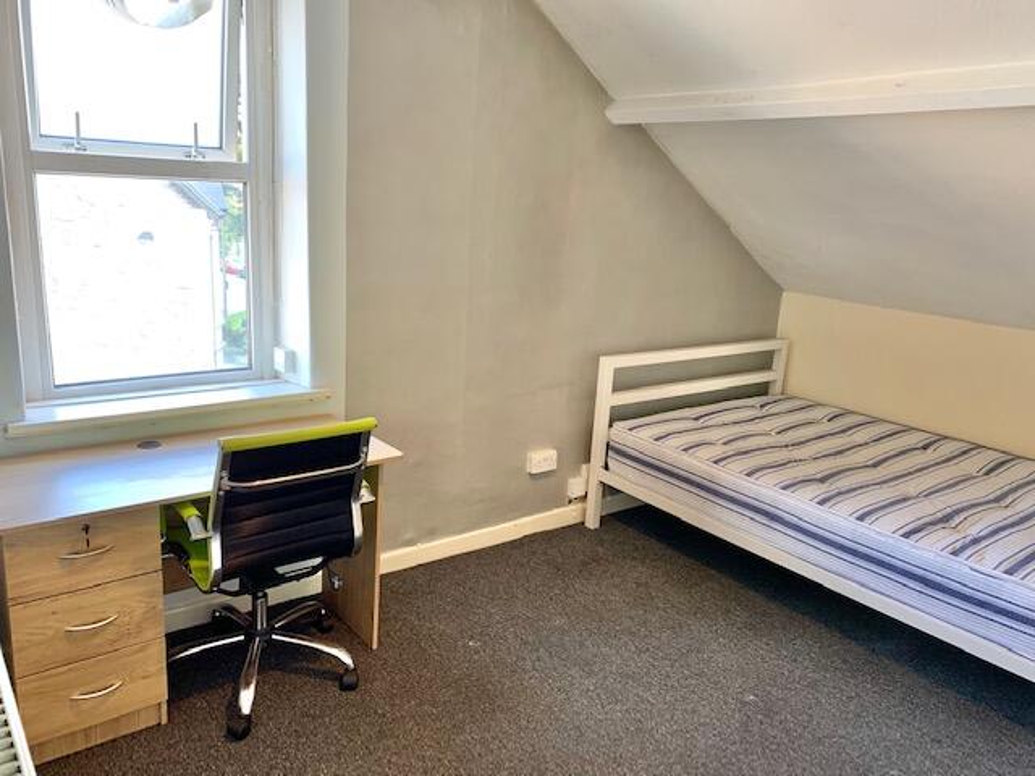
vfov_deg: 53.1
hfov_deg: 67.3
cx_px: 518
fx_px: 777
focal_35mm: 26
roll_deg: -2.4
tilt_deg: -13.7
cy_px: 388
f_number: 1.8
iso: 125
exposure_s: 1/60
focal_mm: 4.25
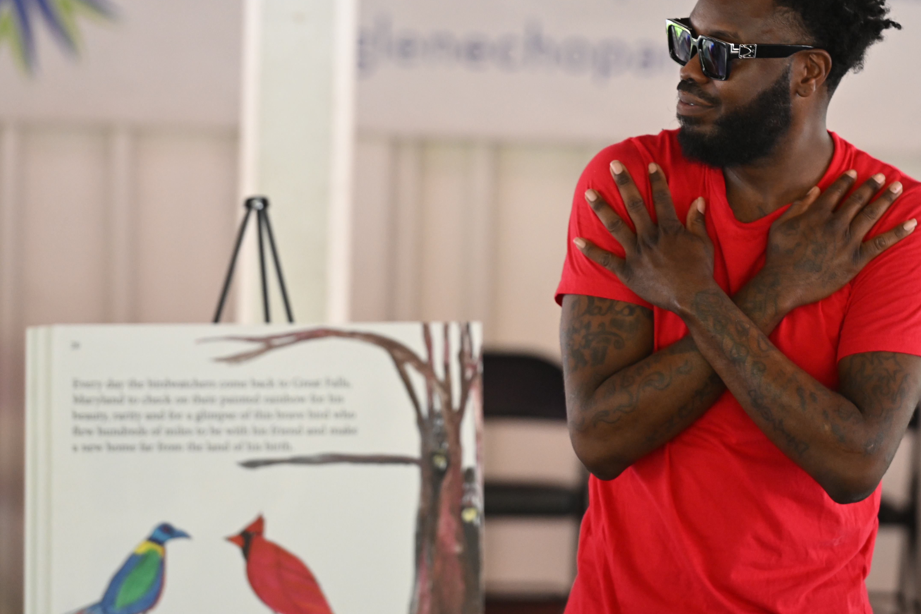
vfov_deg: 5.0
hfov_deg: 7.5
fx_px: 7009
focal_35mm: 274
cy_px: 190
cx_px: 526
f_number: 4.5
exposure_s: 1/200
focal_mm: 190
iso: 1600
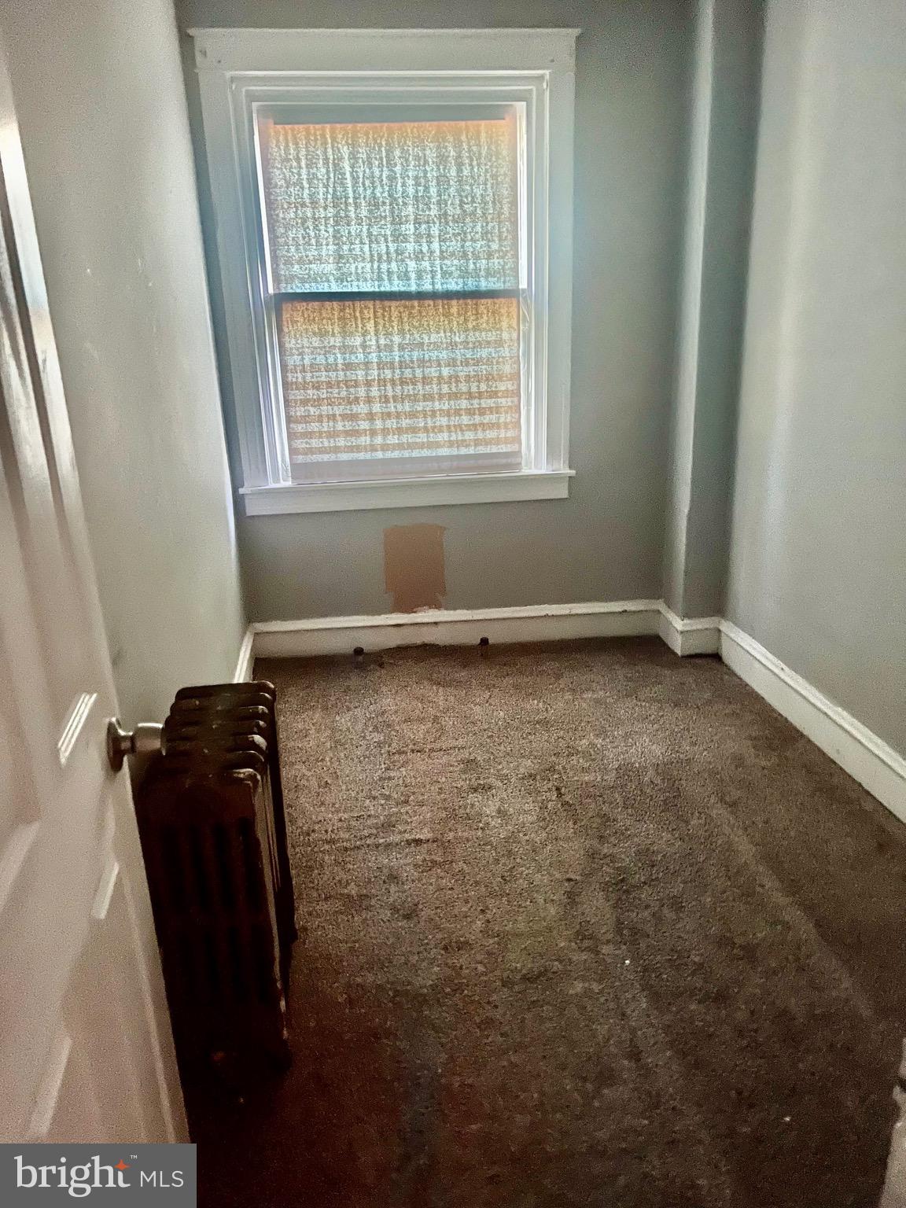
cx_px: 453
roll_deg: +1.3
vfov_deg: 67.3
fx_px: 907
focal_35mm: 26
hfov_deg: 53.1
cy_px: 604
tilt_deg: -17.7
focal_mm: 5.7
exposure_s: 1/19
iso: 320
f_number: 1.5
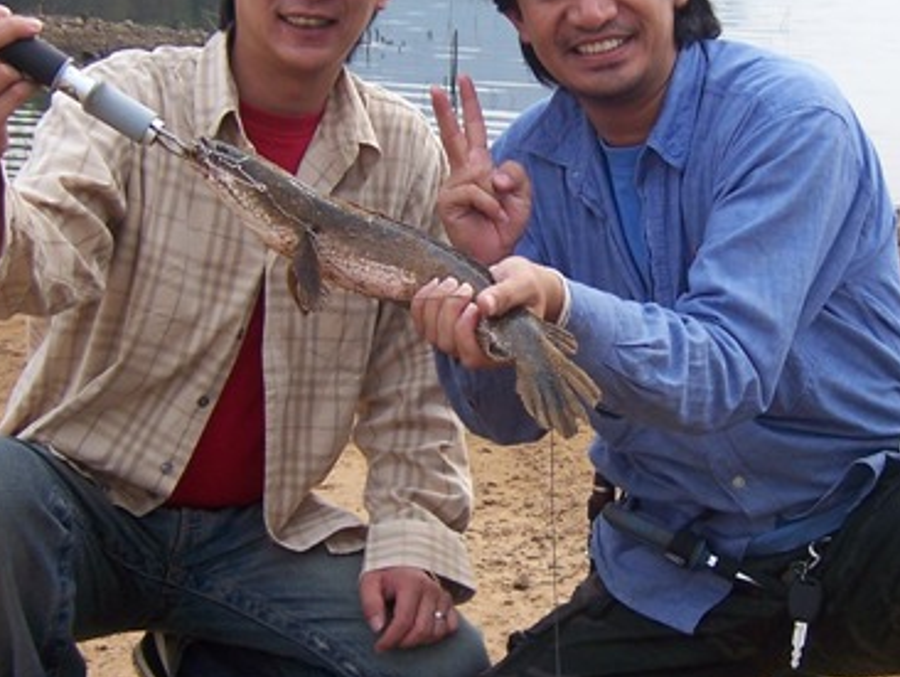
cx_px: 562
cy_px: 261
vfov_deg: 19.4
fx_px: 1977
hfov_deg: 25.6
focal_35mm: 76
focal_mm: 6.2
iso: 80
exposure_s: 1/500
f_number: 2.8
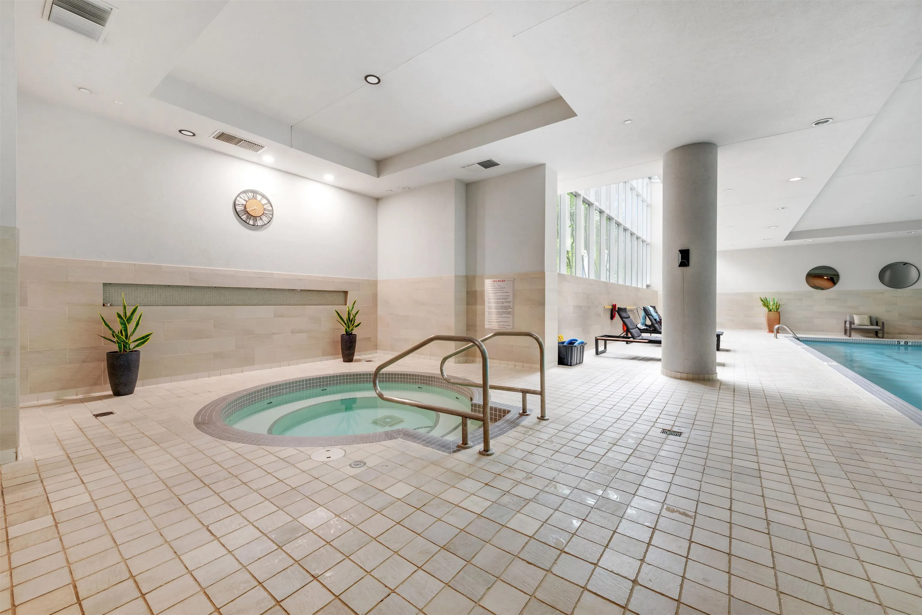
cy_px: 308
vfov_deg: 81.2
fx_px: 359
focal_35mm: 14
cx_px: 461
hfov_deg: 104.2
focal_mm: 14
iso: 250
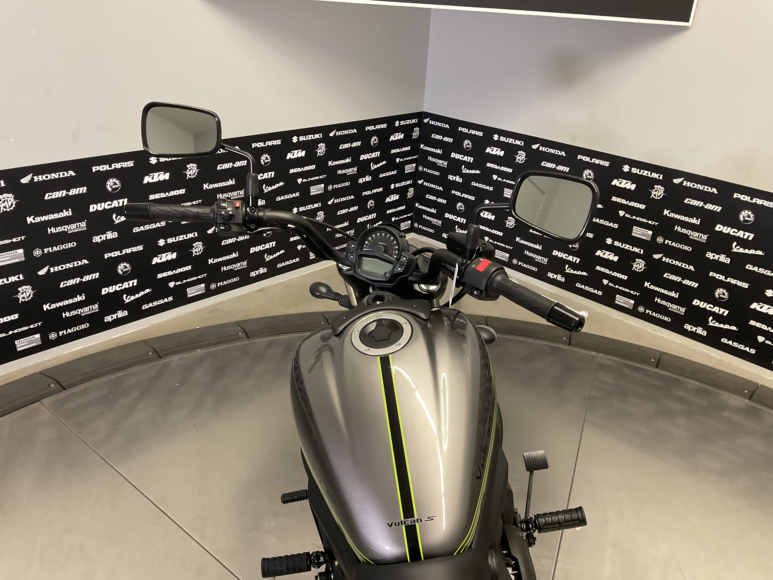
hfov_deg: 61.7
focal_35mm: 29
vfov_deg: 48.2
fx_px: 648
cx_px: 386
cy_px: 290
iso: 200
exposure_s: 1/40
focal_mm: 3
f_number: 1.8
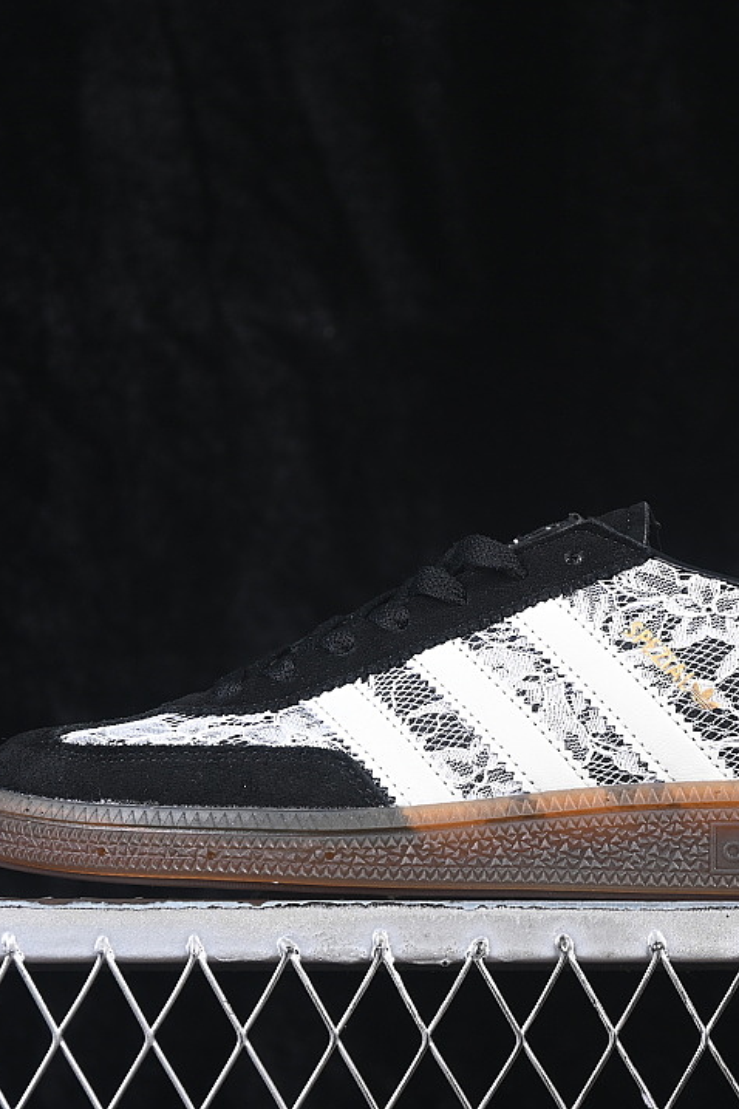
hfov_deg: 12.1
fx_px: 3479
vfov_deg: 18.1
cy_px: 555
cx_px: 515
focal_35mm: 113
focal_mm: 50
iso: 160
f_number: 6.3
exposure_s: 1/60
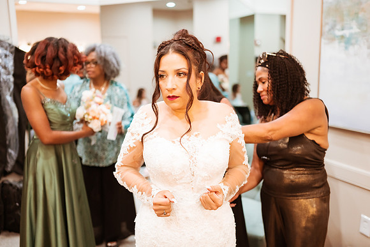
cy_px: 124
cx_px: 185
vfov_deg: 37.9
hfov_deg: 54.4
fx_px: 360
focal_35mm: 35
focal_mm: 35
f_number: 1.8
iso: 1250
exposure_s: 1/400
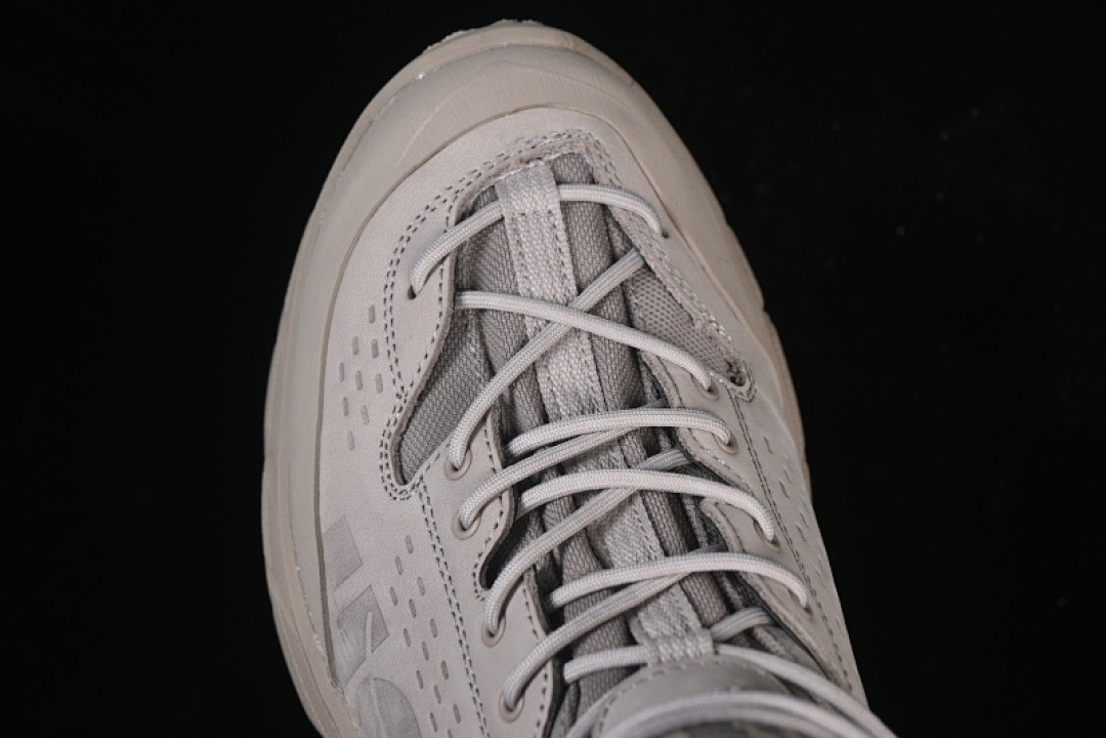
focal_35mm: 75
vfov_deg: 18.2
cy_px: 369
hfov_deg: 27.0
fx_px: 2304
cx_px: 553
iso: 160
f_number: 7.1
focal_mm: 50
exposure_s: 1/80
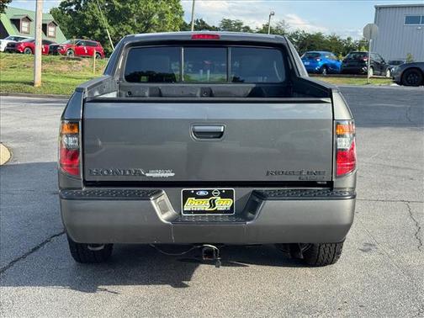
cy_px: 159
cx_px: 212
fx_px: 588
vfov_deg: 30.3
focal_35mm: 48
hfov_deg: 39.7
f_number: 1.78
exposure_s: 1/1076
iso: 64
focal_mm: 6.76
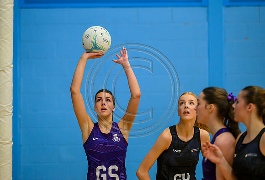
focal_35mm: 173
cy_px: 83
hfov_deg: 11.8
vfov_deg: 8.0
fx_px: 1277
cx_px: 118
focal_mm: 155
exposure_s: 1/800
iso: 4000
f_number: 2.8
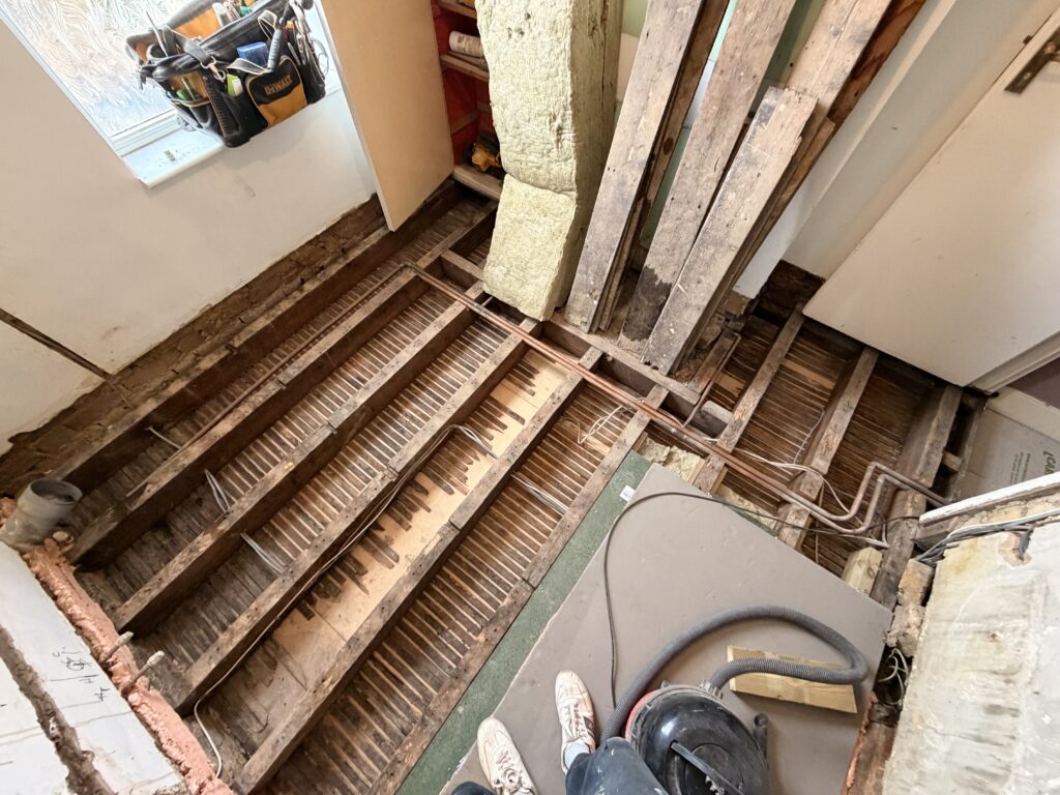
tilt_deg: -61.1
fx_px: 429
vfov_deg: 85.7
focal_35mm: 14
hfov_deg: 102.1
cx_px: 530
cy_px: 398
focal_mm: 2.22
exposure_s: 1/50
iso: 400
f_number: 2.2
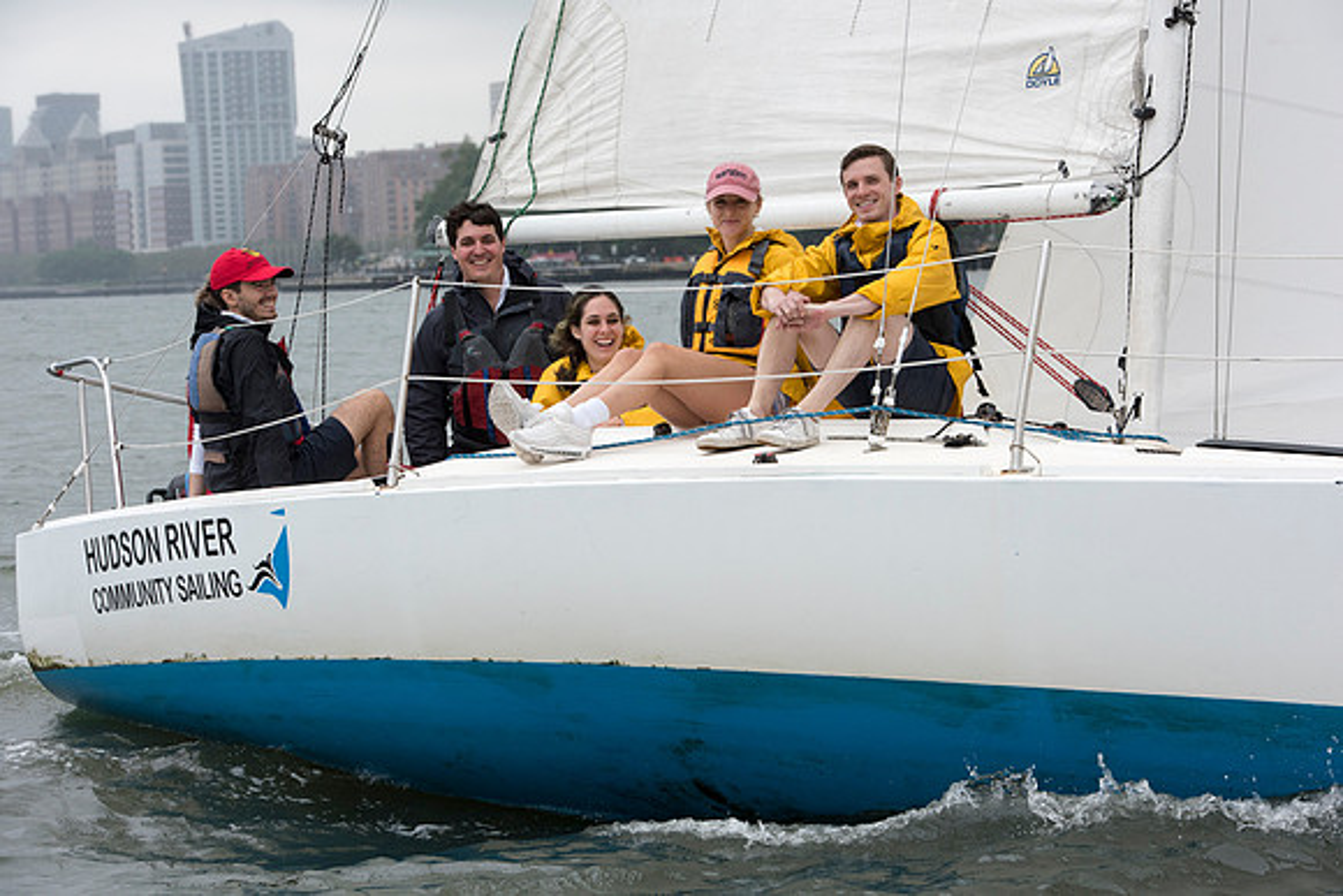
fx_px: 3657
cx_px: 672
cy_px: 448
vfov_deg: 14.0
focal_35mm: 98
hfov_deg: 20.8
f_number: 7.1
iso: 400
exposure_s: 1/800
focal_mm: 98
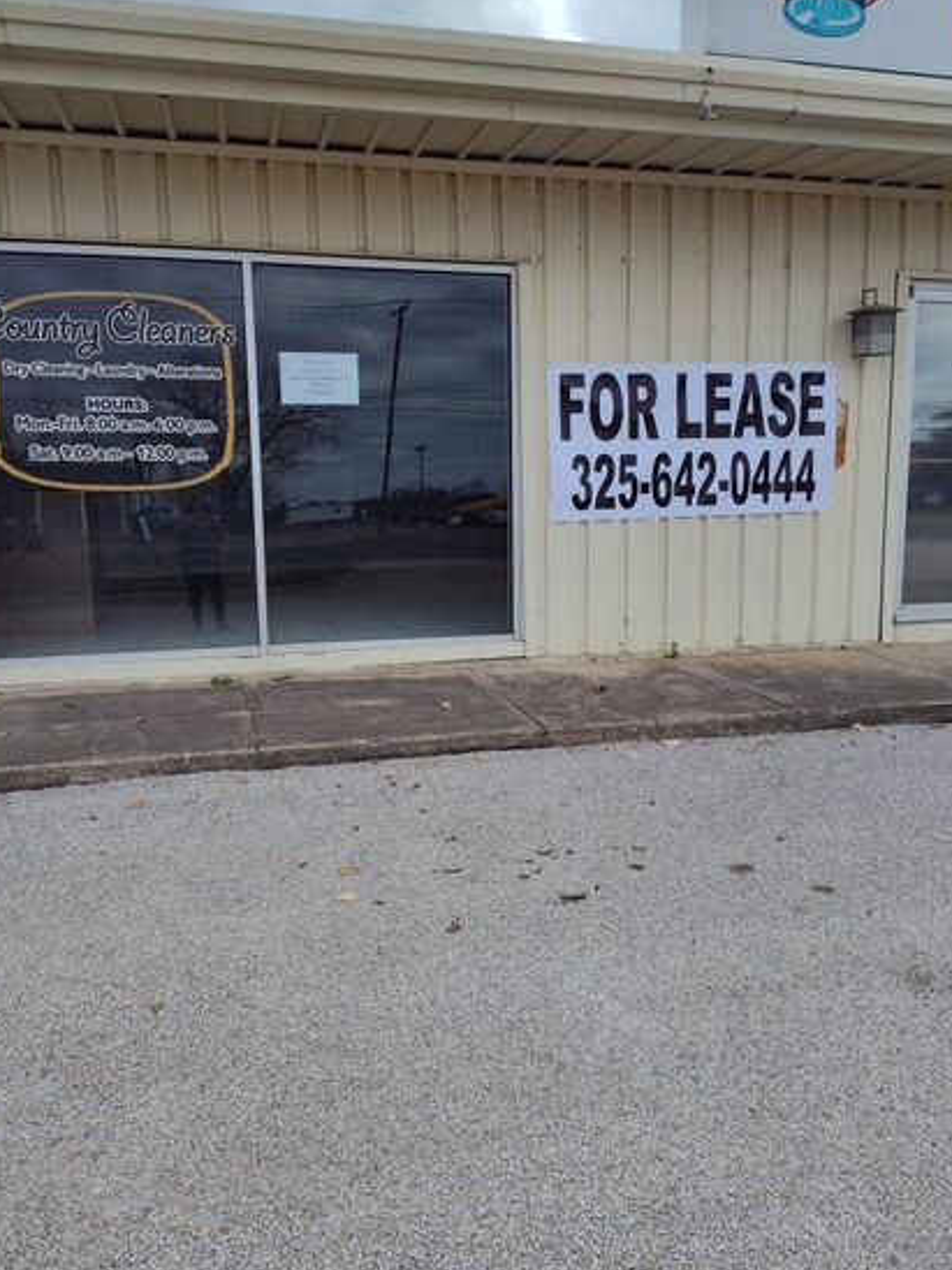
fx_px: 1027
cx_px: 475
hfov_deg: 49.7
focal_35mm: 28
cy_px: 652
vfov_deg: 63.4
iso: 100
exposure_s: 1/1882
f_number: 1.8
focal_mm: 5.56
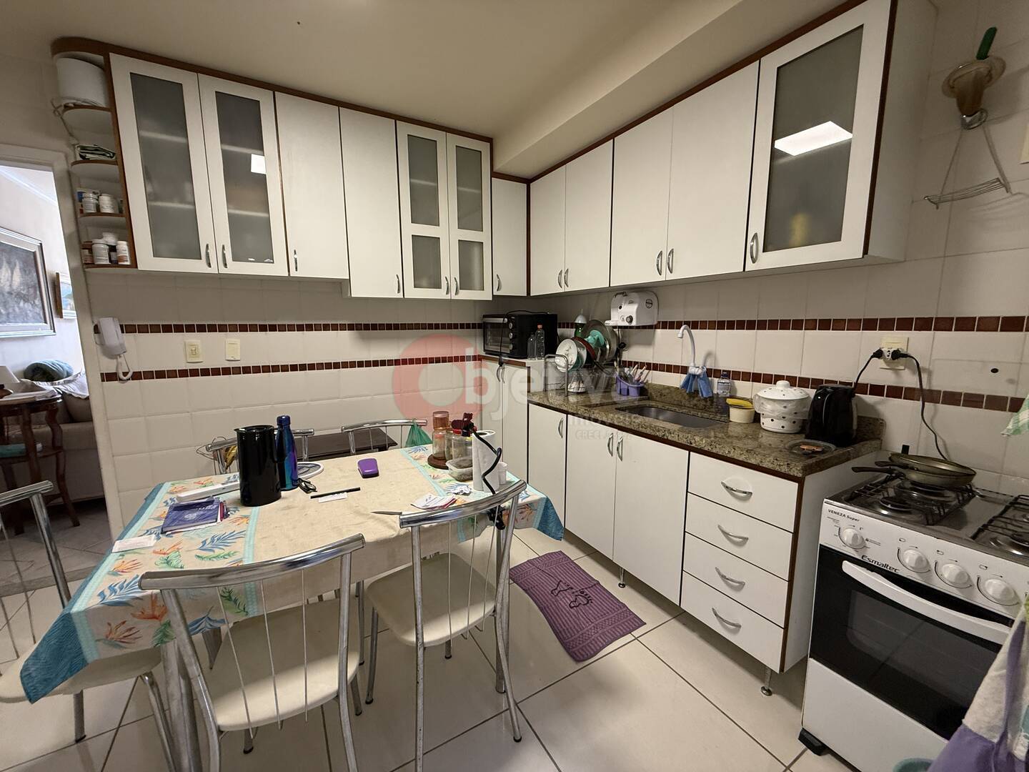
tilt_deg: -8.2
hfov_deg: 102.1
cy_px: 386
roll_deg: +0.5
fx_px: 416
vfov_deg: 85.7
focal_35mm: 14
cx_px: 514
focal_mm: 2.22
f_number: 2.2
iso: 250
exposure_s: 1/60
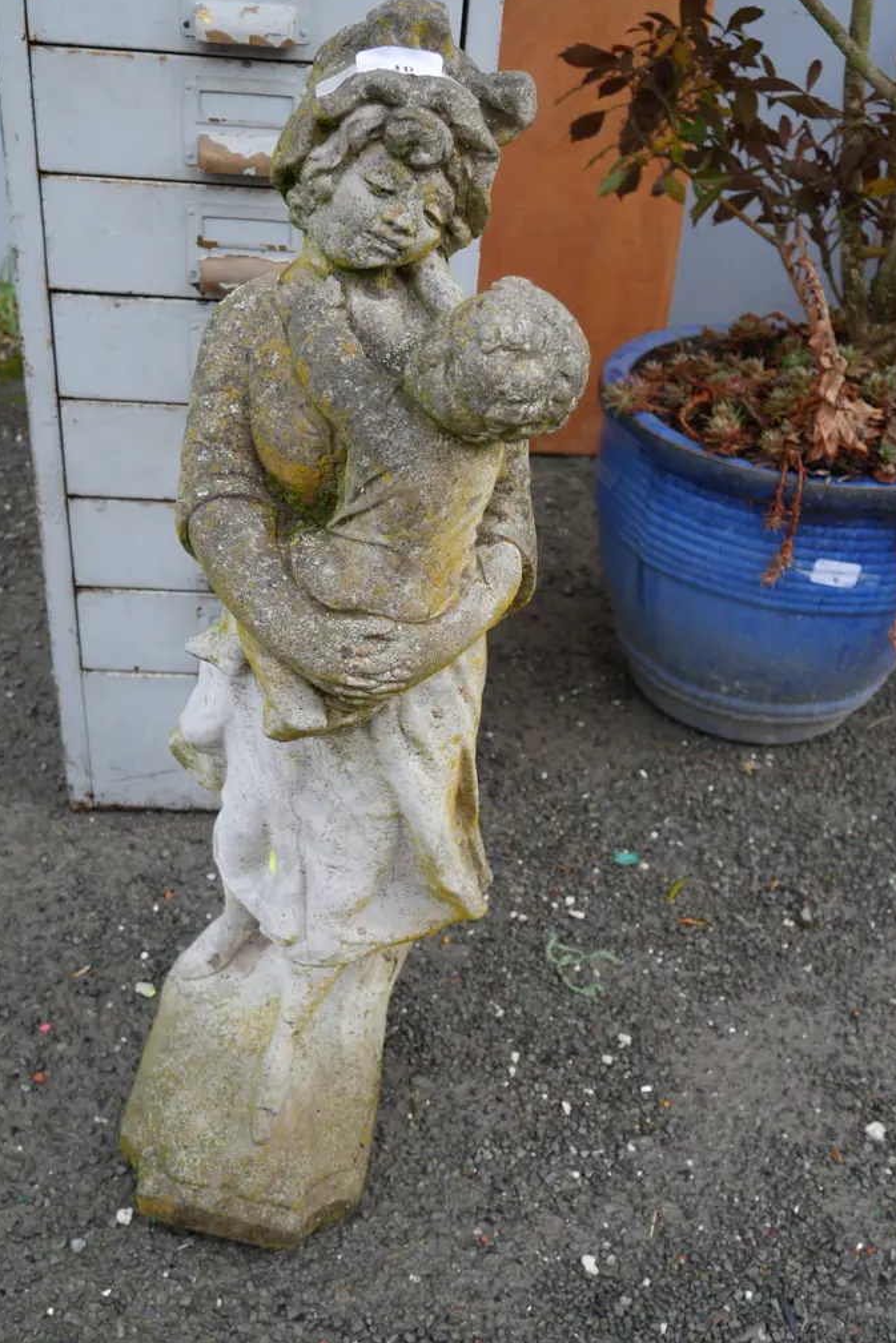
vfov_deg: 50.7
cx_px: 441
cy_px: 663
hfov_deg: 35.1
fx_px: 1418
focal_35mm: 38
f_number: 4
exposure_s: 1/125
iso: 200
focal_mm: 18
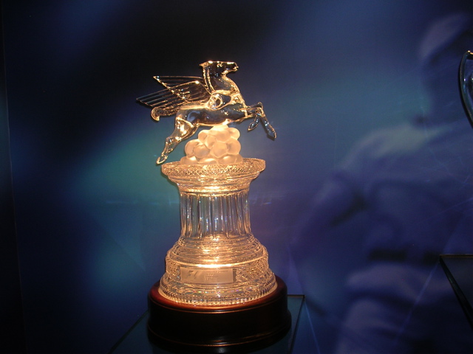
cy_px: 177
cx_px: 236
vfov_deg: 33.6
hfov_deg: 43.9
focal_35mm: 43
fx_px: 588
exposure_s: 1/30
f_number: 3
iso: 50
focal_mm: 6.6
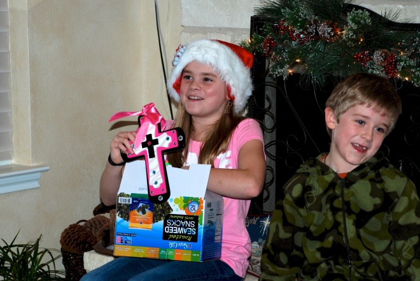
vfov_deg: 11.4
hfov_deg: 17.1
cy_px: 154
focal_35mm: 120
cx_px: 207
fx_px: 1401
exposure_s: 1/60
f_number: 5.3
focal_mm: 66
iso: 200
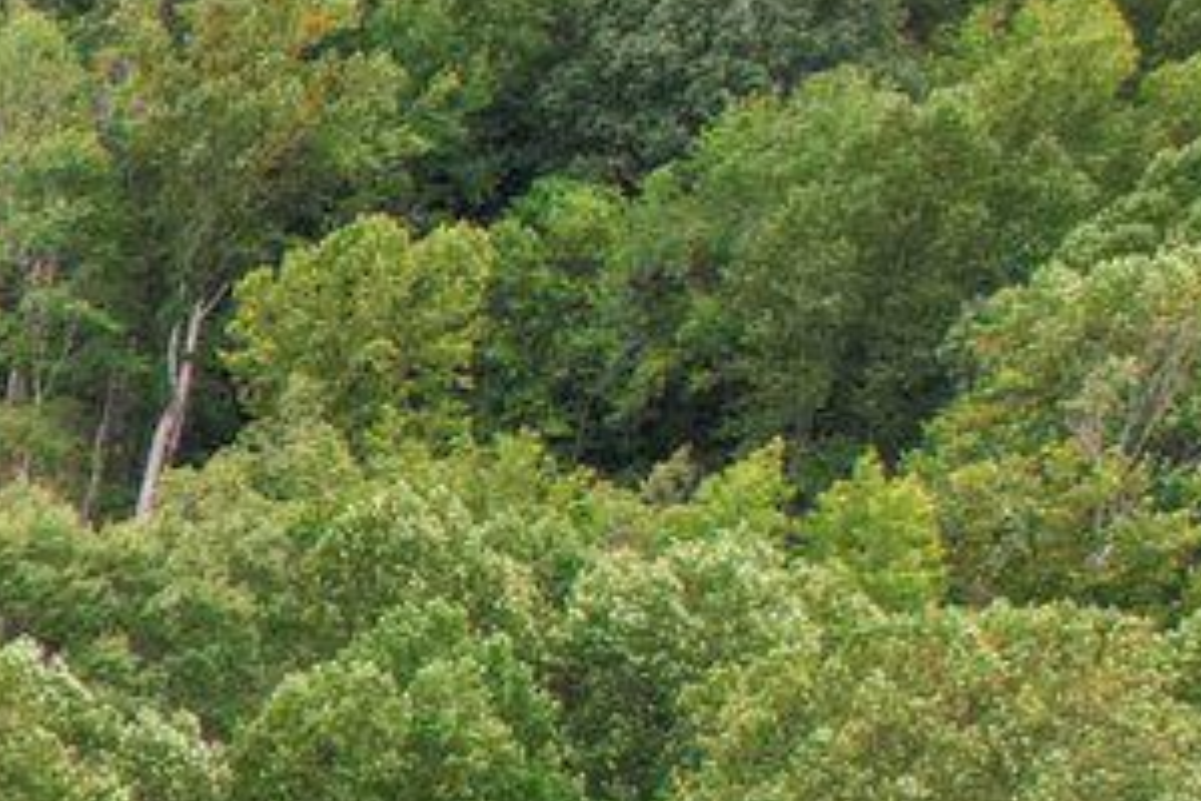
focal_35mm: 150
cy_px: 1304
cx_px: -2290
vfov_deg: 8.9
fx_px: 5004
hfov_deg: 10.3
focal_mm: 8.38
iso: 400
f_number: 2.8
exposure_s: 1/640
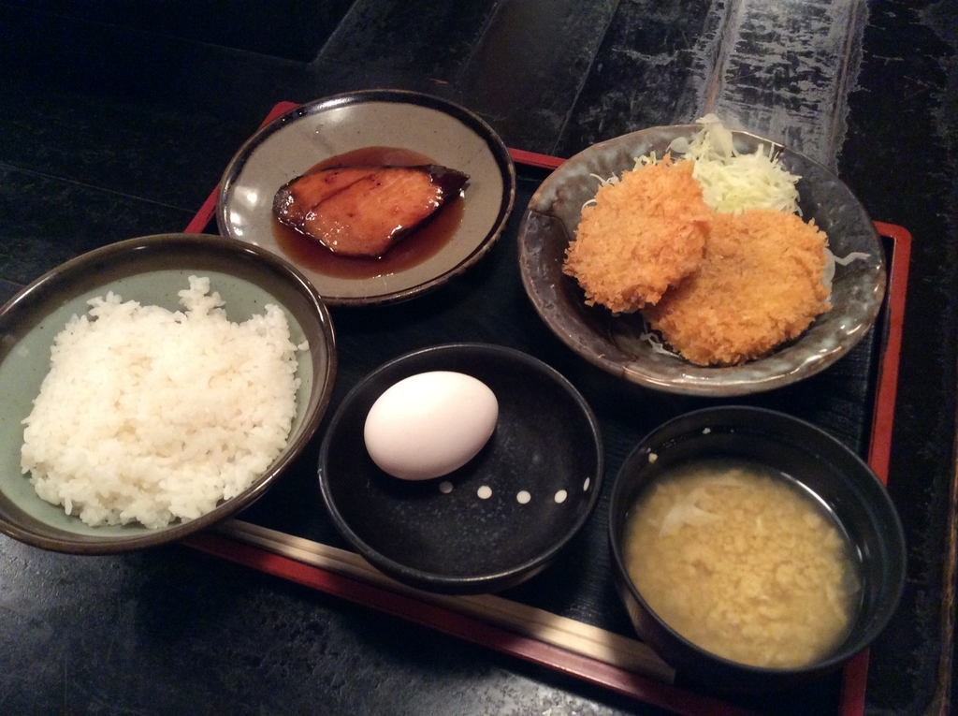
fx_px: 884
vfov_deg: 44.1
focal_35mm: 32
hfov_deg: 56.9
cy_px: 358
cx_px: 479
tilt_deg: -54.7
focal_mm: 3.3
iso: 250
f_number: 2.4
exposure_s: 1/24
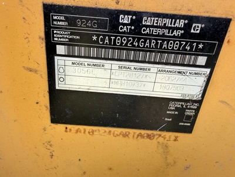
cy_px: 88
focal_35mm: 24
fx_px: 163
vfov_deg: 56.8
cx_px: 118
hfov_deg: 71.6
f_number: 2.2
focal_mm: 2.22
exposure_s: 1/130
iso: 40
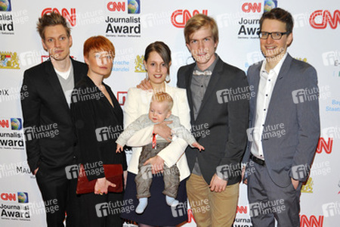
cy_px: 114
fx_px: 331
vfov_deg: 37.9
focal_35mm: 35
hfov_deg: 54.4
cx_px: 170
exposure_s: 1/250
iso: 640
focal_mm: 35
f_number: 6.3
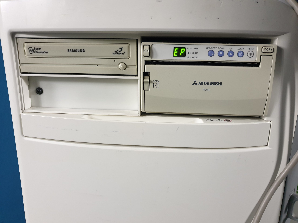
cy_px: 112
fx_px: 224
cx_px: 149
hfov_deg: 67.3
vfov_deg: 53.1
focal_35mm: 26
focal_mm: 4.3
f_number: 1.5
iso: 250
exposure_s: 1/50
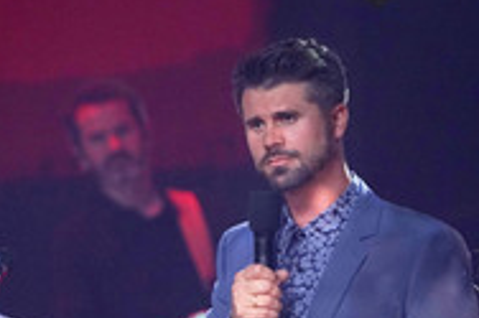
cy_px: 349
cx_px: 118
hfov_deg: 1.8
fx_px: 15580
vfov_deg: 1.2
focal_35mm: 1172
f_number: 6.3
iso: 5000
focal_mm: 489
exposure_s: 1/200
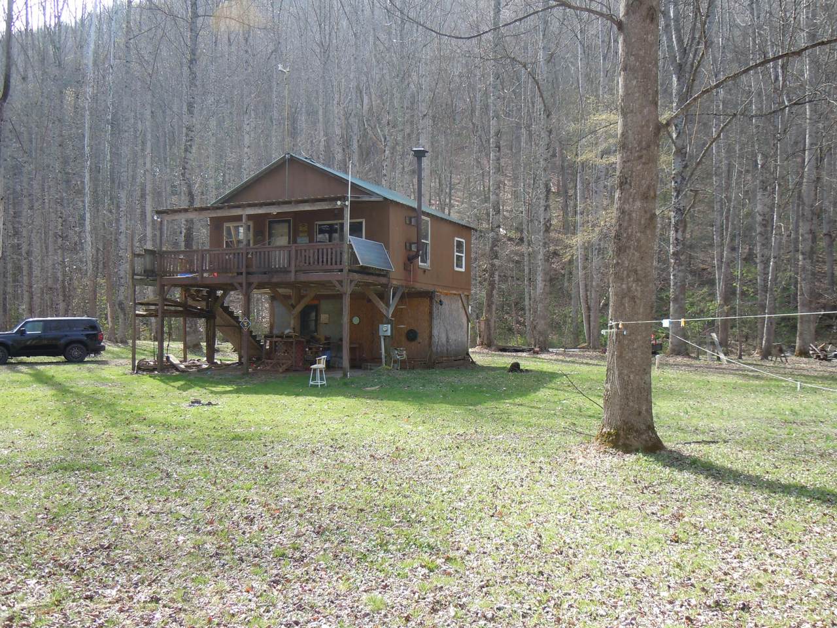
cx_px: 418
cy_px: 314
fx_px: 725
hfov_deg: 60.0
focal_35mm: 30
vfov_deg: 46.8
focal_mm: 5.4
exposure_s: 1/160
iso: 100
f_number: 3.5
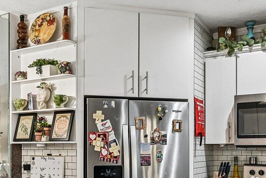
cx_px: 104
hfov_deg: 42.5
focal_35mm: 46
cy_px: 157
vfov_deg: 28.3
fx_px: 340
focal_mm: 14
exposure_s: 1/80
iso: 2500
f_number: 8
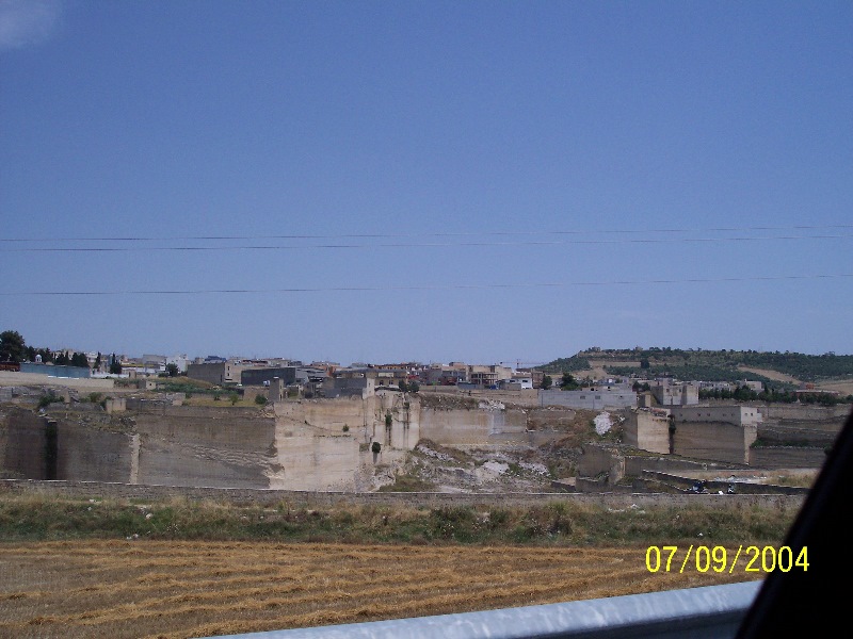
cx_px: 426
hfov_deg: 49.0
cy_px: 320
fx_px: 936
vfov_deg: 37.7
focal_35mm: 38
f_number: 4.8
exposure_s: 1/1000
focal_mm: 8
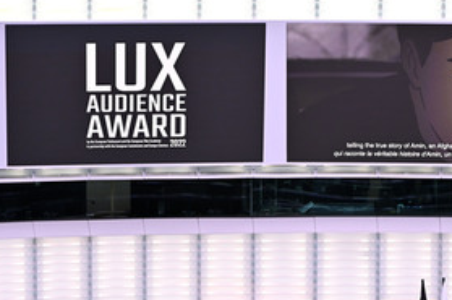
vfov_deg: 8.3
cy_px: 234
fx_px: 2068
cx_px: 281
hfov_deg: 12.5
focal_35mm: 165
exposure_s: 1/400
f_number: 2.8
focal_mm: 102
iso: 1250
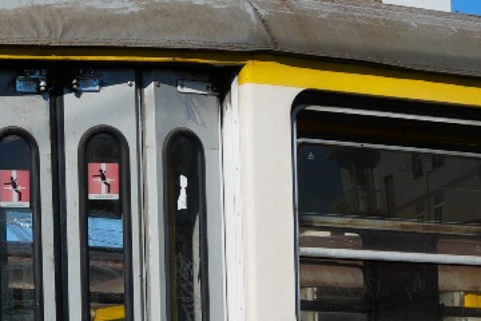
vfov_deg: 9.6
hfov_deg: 13.6
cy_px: 396
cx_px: -277
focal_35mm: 140
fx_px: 1870
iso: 100
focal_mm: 28
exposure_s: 1/200
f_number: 11
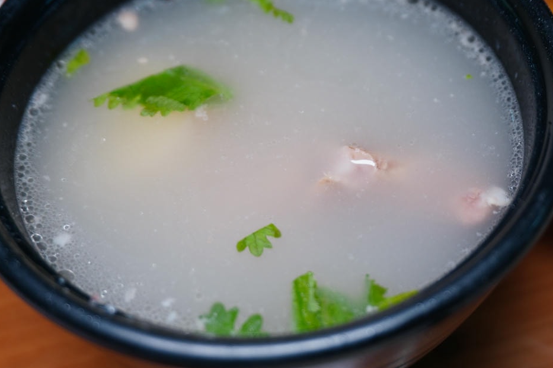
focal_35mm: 54
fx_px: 829
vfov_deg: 25.0
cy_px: 148
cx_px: 310
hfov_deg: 36.8
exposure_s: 1/50
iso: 160
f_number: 4.5
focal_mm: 28
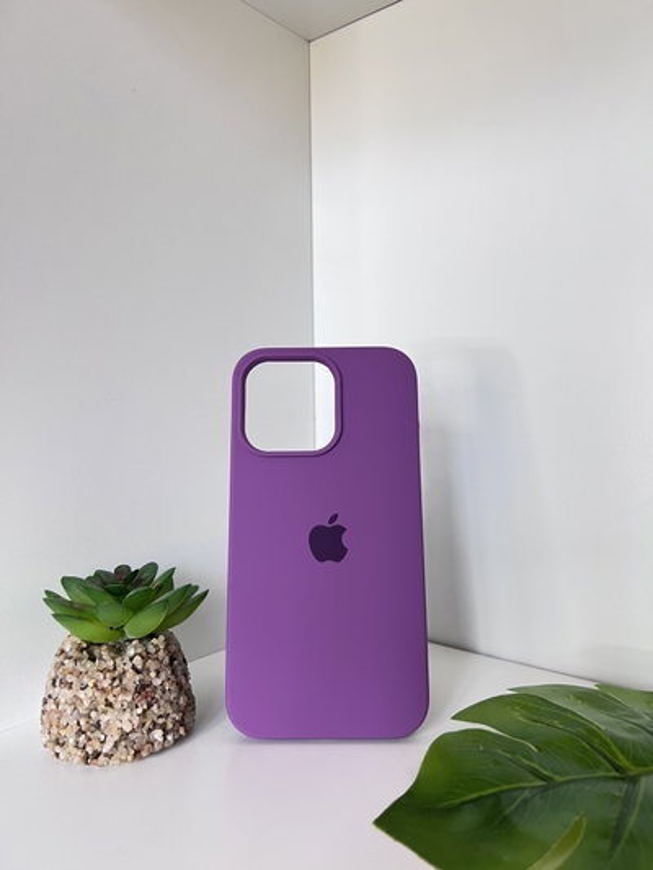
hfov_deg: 53.1
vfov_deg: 67.3
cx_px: 326
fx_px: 654
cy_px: 435
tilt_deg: -3.6
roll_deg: +2.6
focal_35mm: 26
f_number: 1.5
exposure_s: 1/64
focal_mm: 5.7
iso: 125
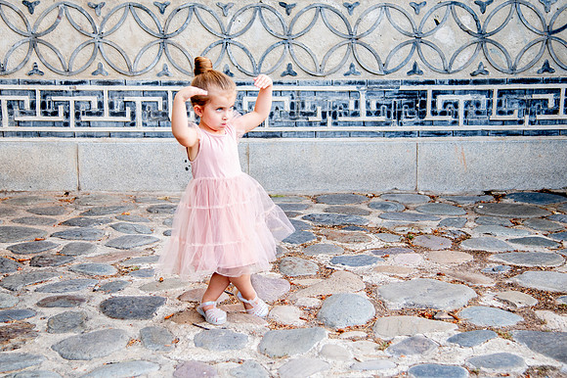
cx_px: 282
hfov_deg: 33.1
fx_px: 954
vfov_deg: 22.4
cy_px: 165
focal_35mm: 61
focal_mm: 52
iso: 640
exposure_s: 1/200
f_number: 4
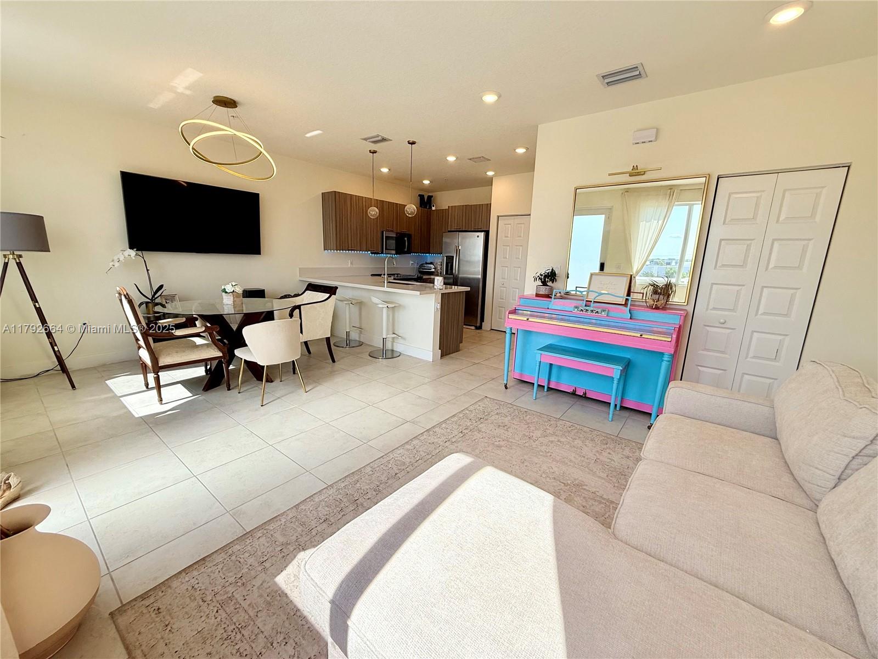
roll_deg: -1.1
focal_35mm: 14
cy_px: 330
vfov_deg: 85.7
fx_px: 355
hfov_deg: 102.1
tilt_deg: -11.1
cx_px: 439
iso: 64
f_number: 2.2
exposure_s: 1/293
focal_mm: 2.22
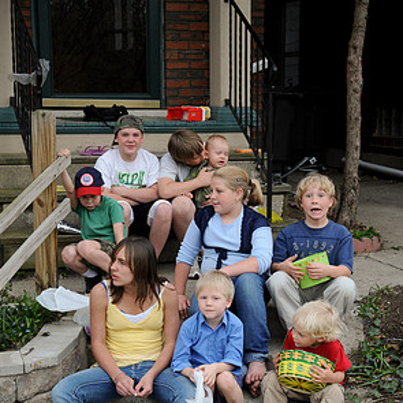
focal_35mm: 66
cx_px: 203
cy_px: 240
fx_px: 869
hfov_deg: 26.1
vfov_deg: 26.1
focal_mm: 34
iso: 200
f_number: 6.3
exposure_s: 1/100
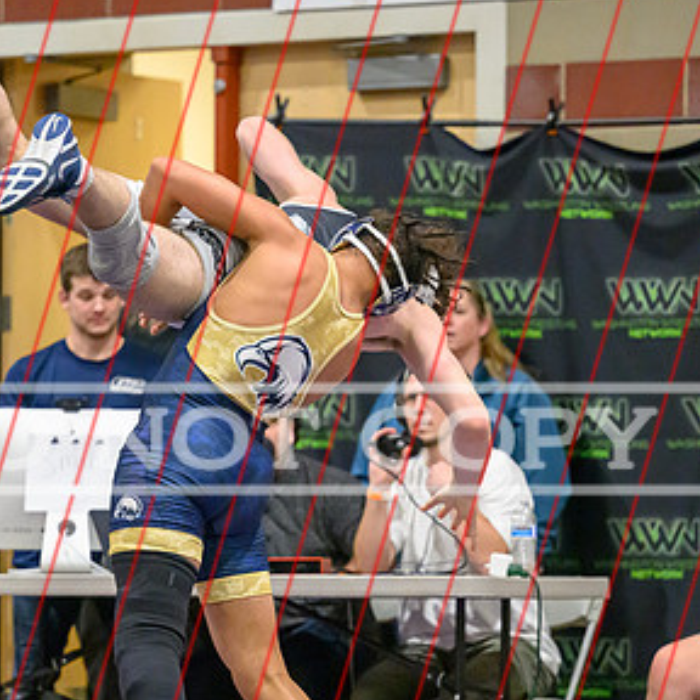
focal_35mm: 245
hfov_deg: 7.1
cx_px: 275
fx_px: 5605
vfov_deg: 7.1
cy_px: 456
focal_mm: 140
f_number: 2.8
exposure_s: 1/800
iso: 16000
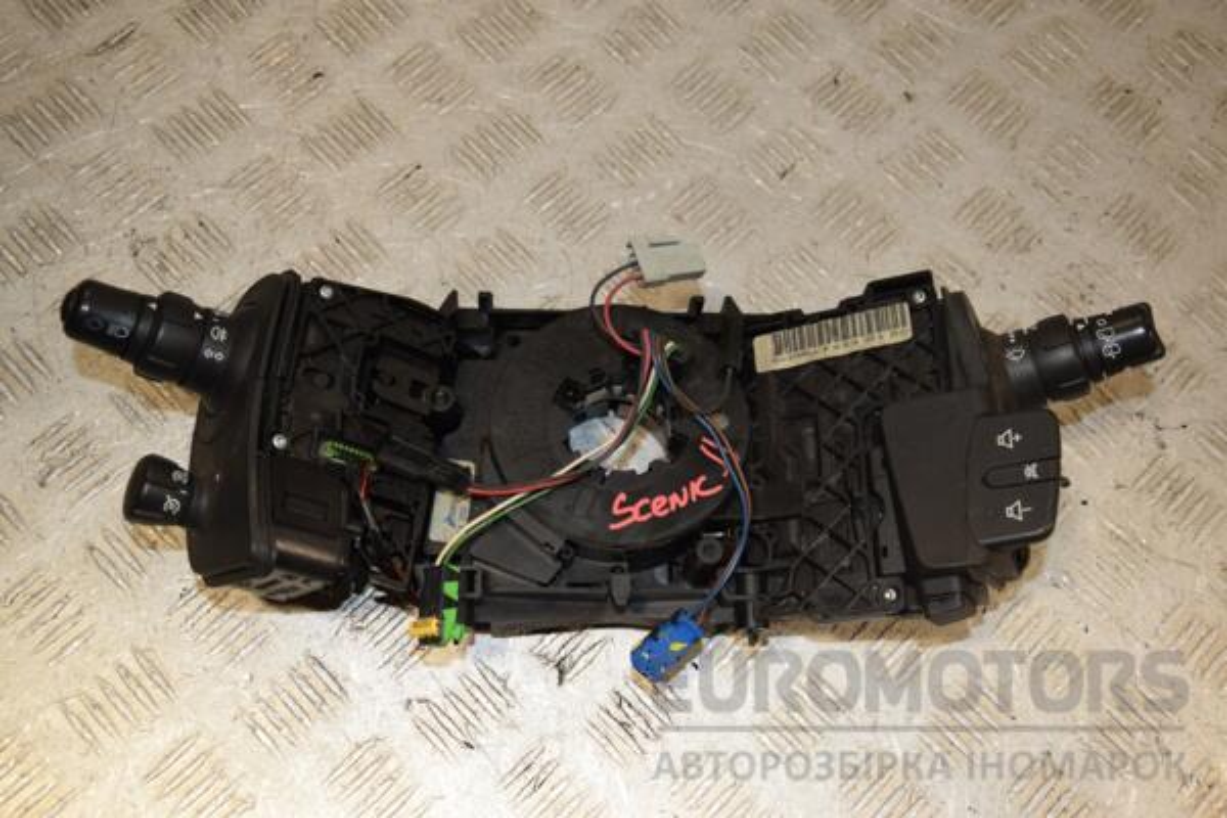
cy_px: 409
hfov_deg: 49.6
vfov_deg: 34.2
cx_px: 614
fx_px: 1329
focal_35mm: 39
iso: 800
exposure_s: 1/200
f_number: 6.3
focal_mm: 26
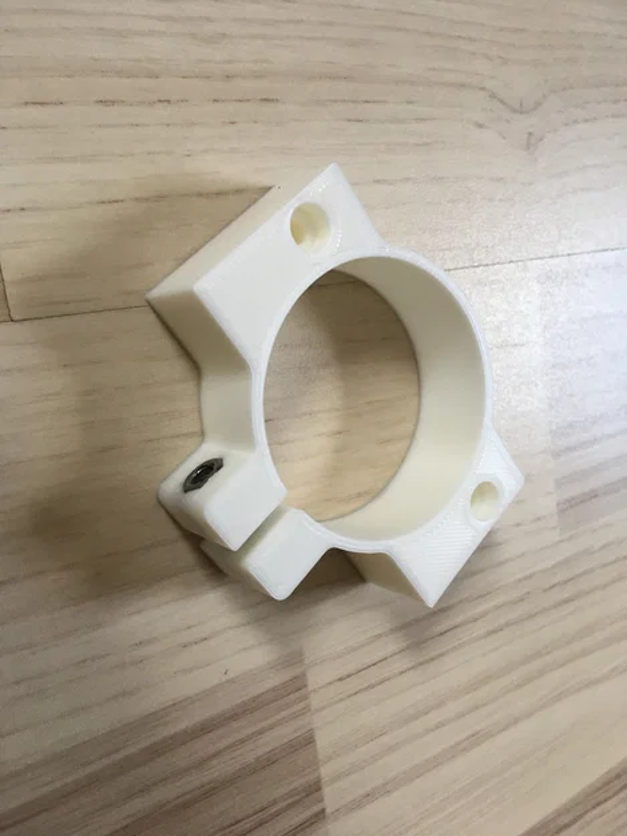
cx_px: 314
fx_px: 700
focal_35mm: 29
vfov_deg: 61.7
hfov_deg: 48.2
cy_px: 418
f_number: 2.2
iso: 50
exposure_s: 1/33
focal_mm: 4.15
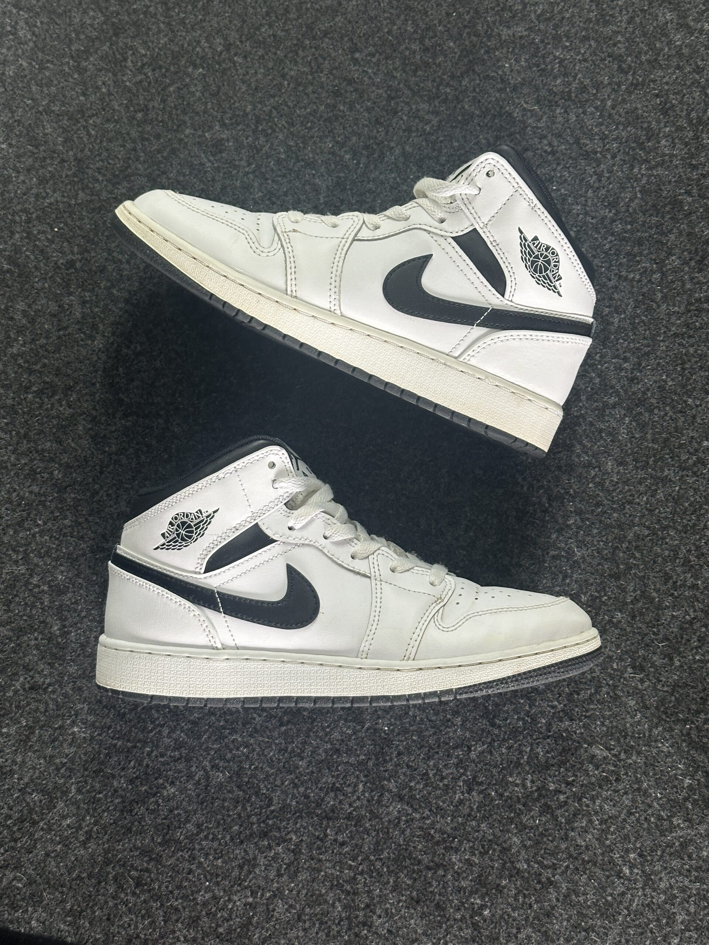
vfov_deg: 39.7
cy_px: 472
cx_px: 354
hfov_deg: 30.3
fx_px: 1311
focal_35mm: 48
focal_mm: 6.86
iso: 125
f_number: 1.78
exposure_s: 1/50
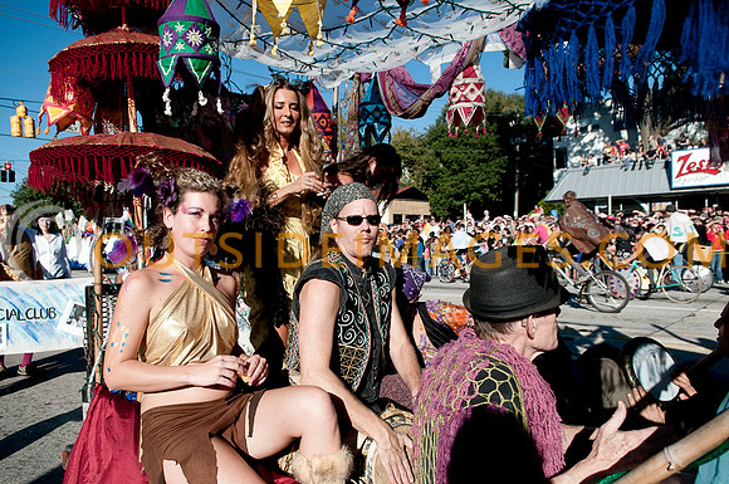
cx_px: 364
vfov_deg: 23.7
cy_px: 242
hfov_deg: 35.1
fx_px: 1153
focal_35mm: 57
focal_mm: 38
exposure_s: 1/2500
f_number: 4
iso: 250
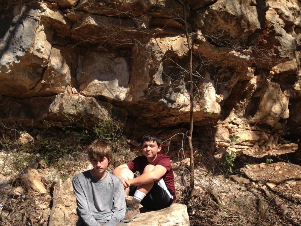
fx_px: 409
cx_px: 151
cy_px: 186
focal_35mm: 47
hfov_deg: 40.4
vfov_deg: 30.1
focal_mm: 4.28
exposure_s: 1/1151
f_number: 2.4
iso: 50
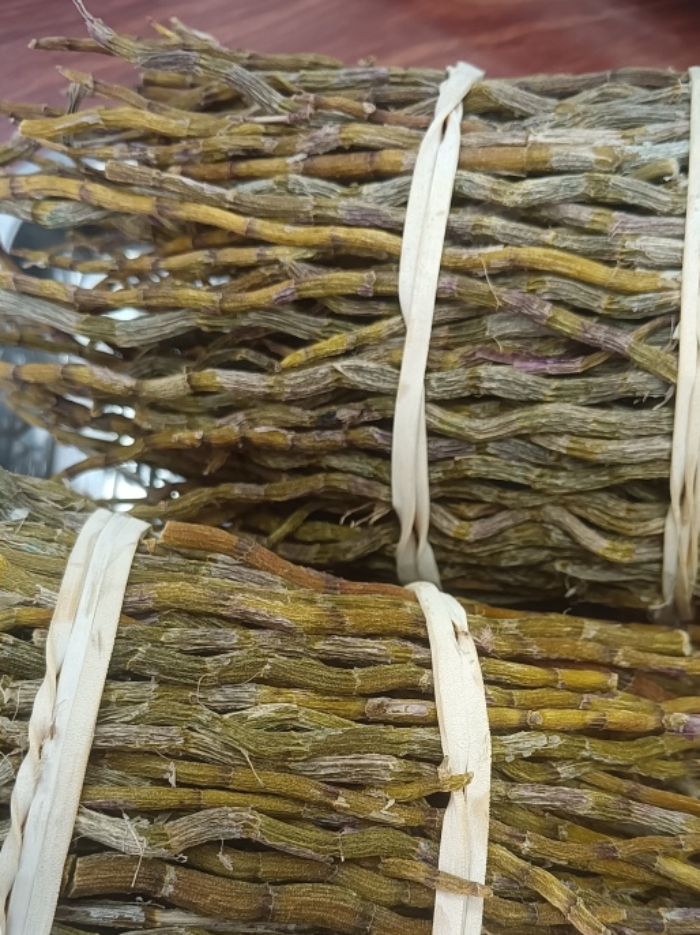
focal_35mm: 42
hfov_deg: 34.3
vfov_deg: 44.1
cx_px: 407
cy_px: 633
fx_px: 1133
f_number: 1.9
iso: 369
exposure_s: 1/50
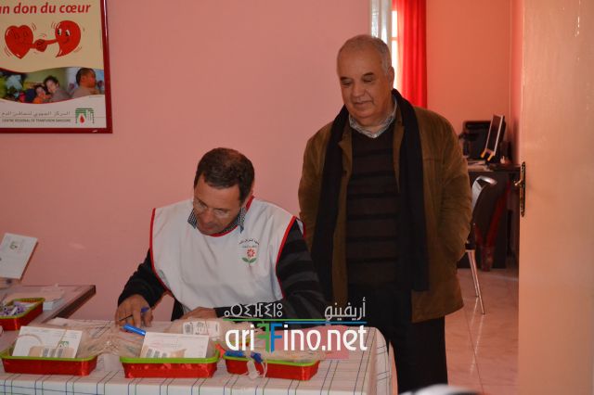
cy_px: 198
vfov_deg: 22.6
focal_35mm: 60
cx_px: 297
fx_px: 989
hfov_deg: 33.4
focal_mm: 40
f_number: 5.3
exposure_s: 1/60
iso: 3200
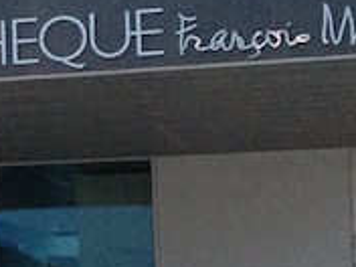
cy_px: 180
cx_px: -346
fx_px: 1923
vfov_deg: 7.9
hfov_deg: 9.9
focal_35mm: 187
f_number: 2.4
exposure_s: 1/20
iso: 320
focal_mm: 4.13
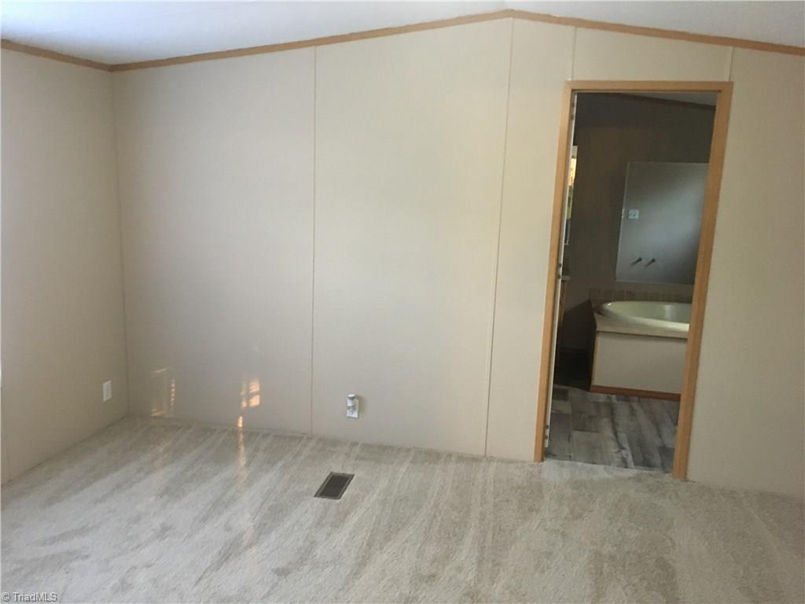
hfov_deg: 61.7
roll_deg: -1.7
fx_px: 674
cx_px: 402
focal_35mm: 29
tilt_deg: -9.1
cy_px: 302
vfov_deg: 48.2
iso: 200
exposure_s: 1/15
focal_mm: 4.15
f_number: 2.2
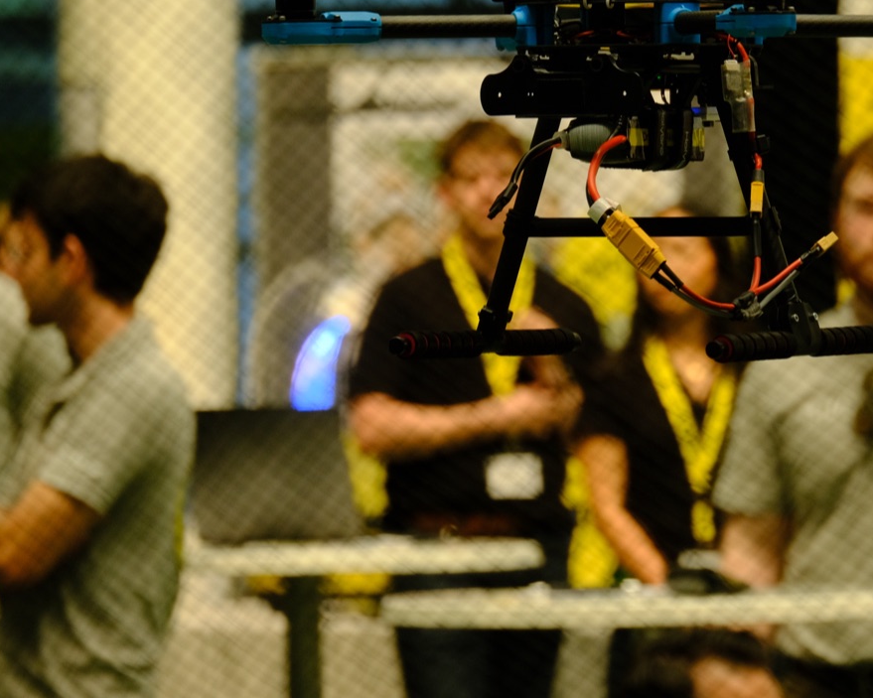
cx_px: 642
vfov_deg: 4.7
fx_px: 8474
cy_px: 179
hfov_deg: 5.9
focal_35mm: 328
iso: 800
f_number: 5.8
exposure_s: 1/125
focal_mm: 127.9
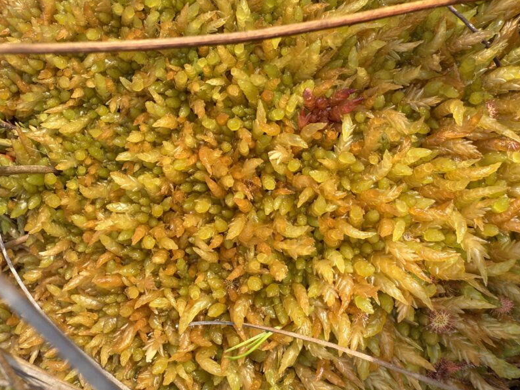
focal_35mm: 31
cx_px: 310
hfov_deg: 57.9
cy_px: 205
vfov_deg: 45.4
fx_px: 466
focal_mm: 2.22
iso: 40
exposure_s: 1/267
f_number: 2.2
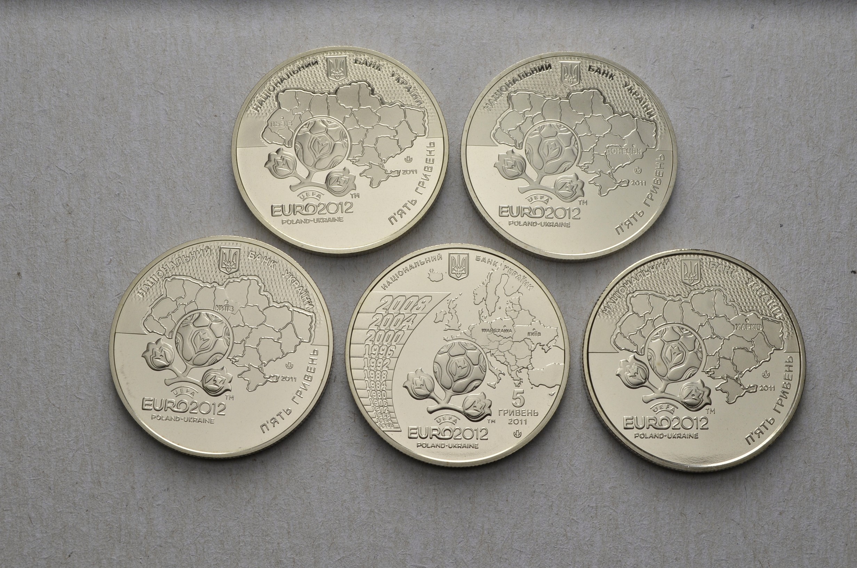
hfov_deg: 39.0
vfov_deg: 26.4
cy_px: 284
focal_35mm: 51
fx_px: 1212
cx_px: 428
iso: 400
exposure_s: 1/250
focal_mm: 34
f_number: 14
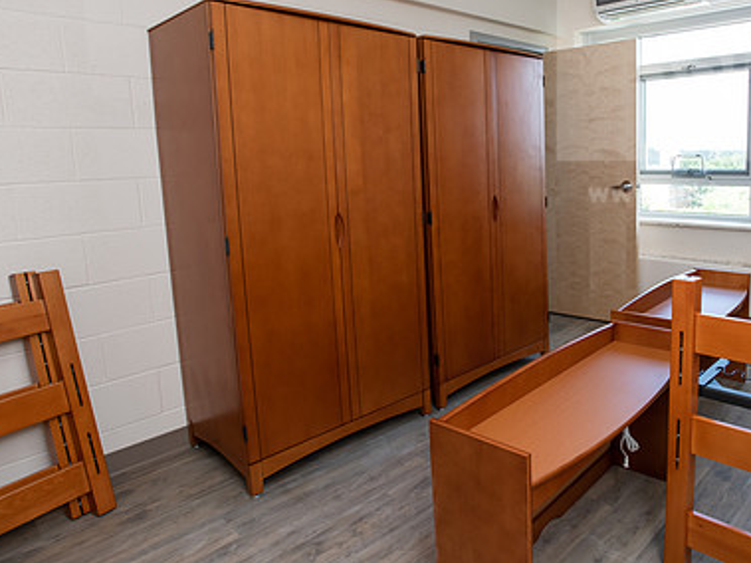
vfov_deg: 54.6
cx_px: 497
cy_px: 235
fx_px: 542
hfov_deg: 67.6
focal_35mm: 25
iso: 320
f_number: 4
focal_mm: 17
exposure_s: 1/250
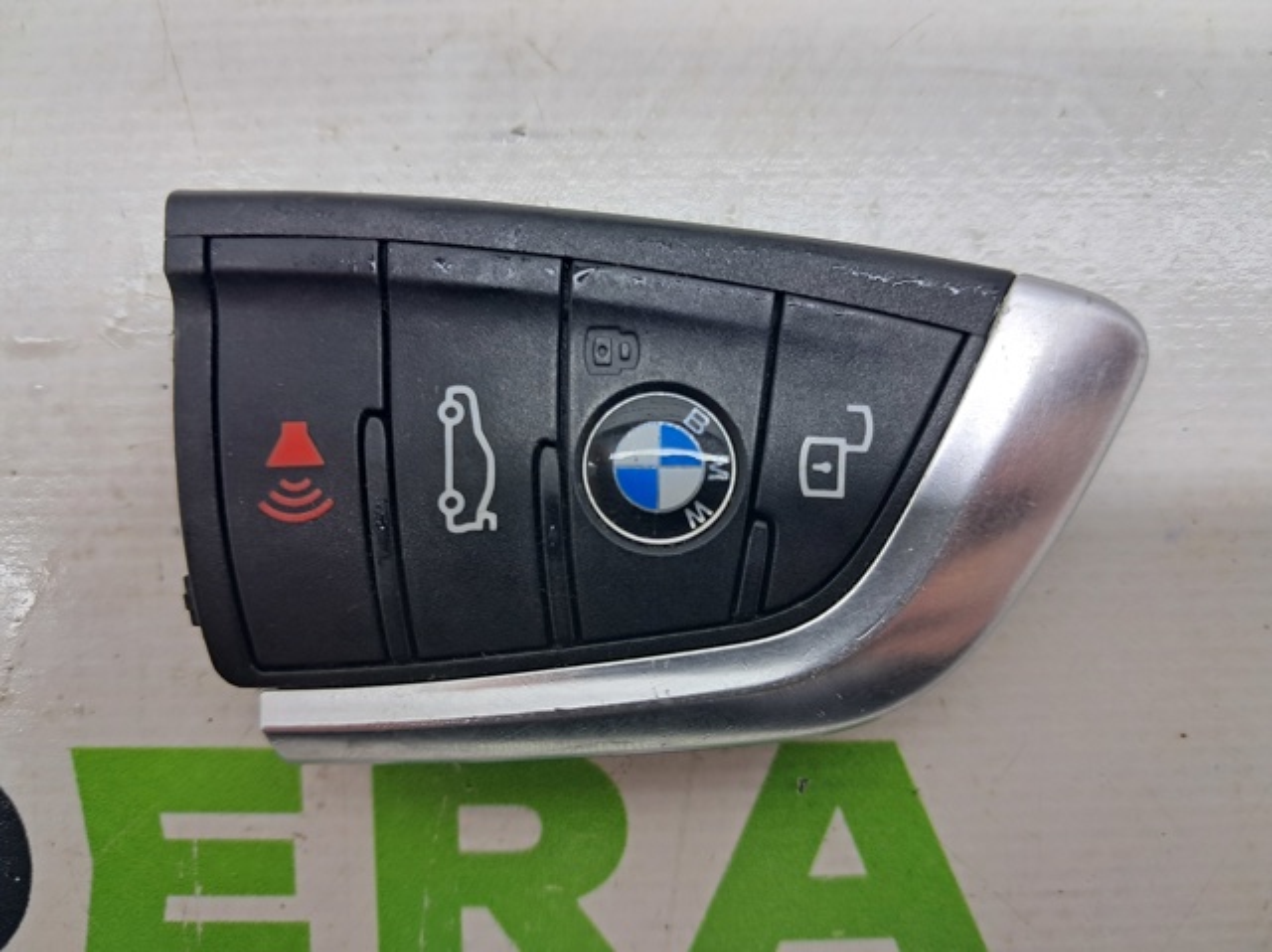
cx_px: 636
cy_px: 476
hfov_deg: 65.4
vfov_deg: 51.3
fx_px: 991
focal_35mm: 27
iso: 50
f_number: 1.8
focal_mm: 4
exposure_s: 1/50
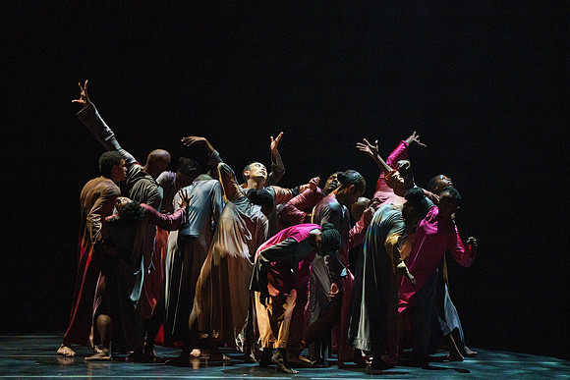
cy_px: 152
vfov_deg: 4.5
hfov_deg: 6.7
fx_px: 4876
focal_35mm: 308
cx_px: 265
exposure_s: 1/250
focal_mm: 256
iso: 6400
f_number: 5.6
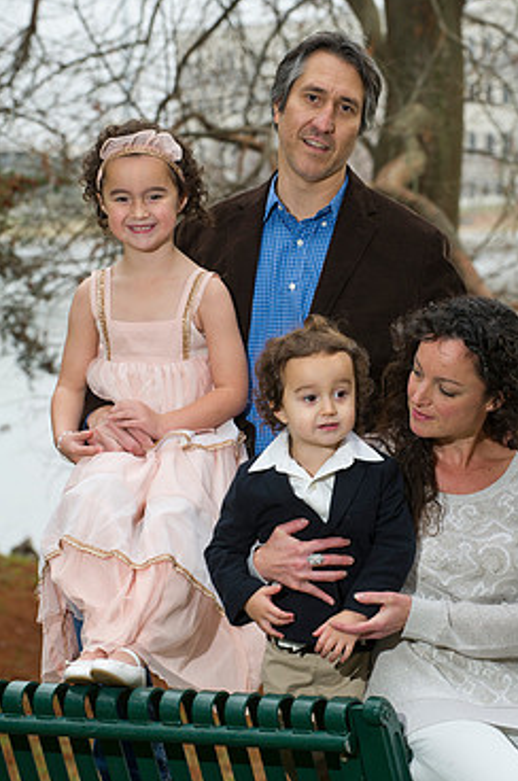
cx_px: 298
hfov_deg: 8.6
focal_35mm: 159
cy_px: 416
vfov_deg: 12.9
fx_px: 3444
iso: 640
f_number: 7.1
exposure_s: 1/250
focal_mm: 130
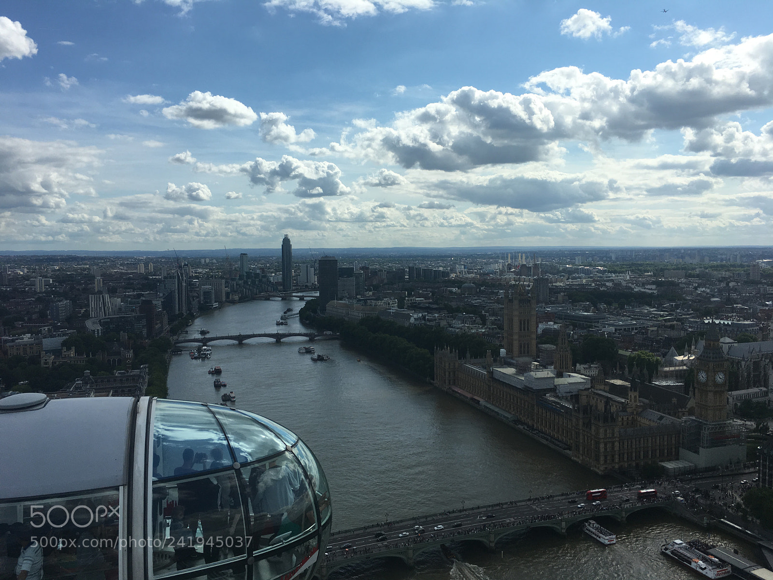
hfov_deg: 61.7
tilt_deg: -5.0
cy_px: 290
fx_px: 648
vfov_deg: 48.2
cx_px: 386
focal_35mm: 29
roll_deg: +1.4
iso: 25
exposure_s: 1/2262
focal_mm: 4.15
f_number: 2.2
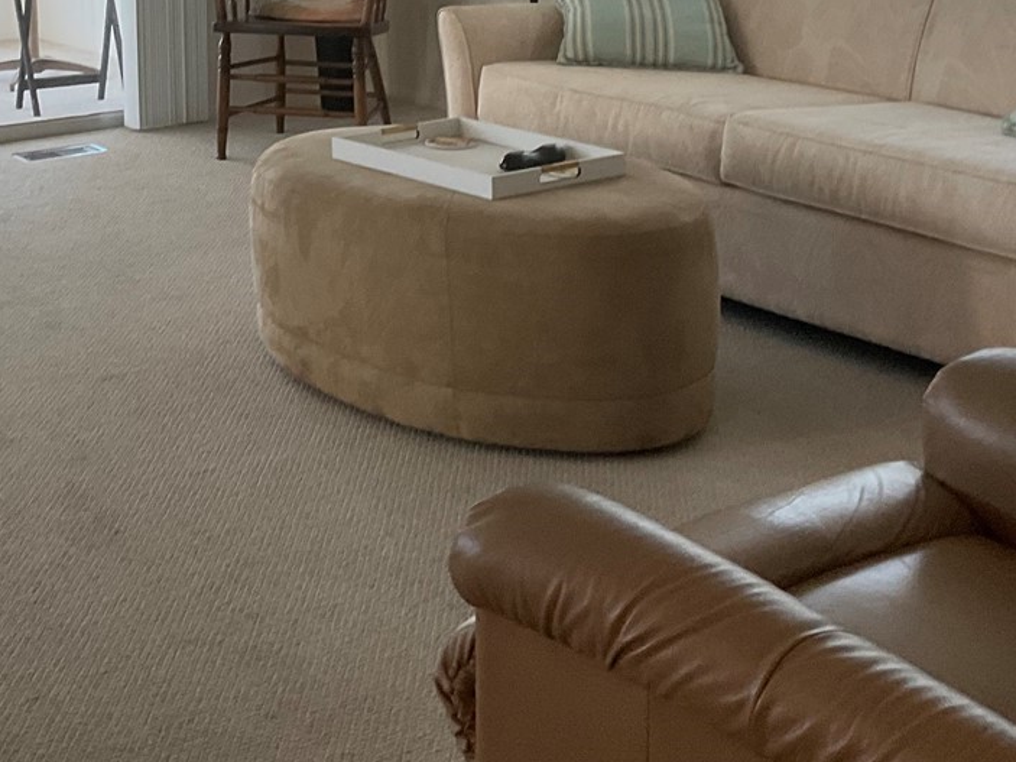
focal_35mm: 66
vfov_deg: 21.2
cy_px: -59
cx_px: 230
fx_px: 1937
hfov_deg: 28.9
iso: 64
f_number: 1.8
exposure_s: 1/60
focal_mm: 3
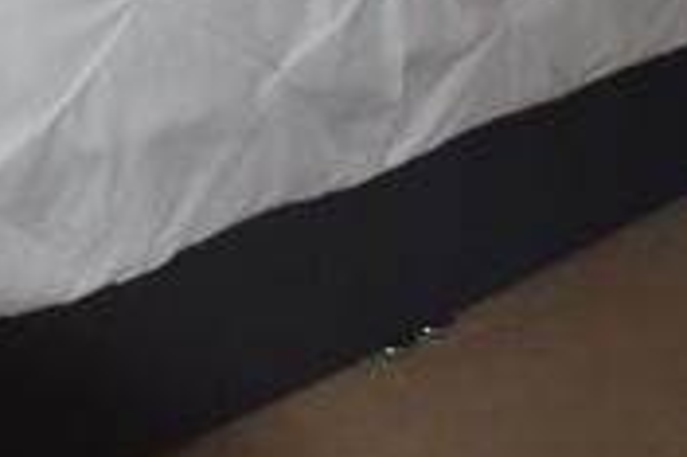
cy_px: -361
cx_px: -39
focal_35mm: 112
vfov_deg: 11.4
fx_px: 2135
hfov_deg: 17.7
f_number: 3.8
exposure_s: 1/125
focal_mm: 20
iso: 400
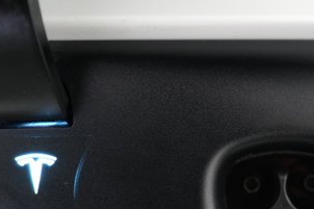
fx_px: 462
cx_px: 257
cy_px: 183
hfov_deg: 36.1
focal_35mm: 53
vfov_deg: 24.8
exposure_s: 1/60
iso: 2000
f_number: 2.8
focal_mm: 25
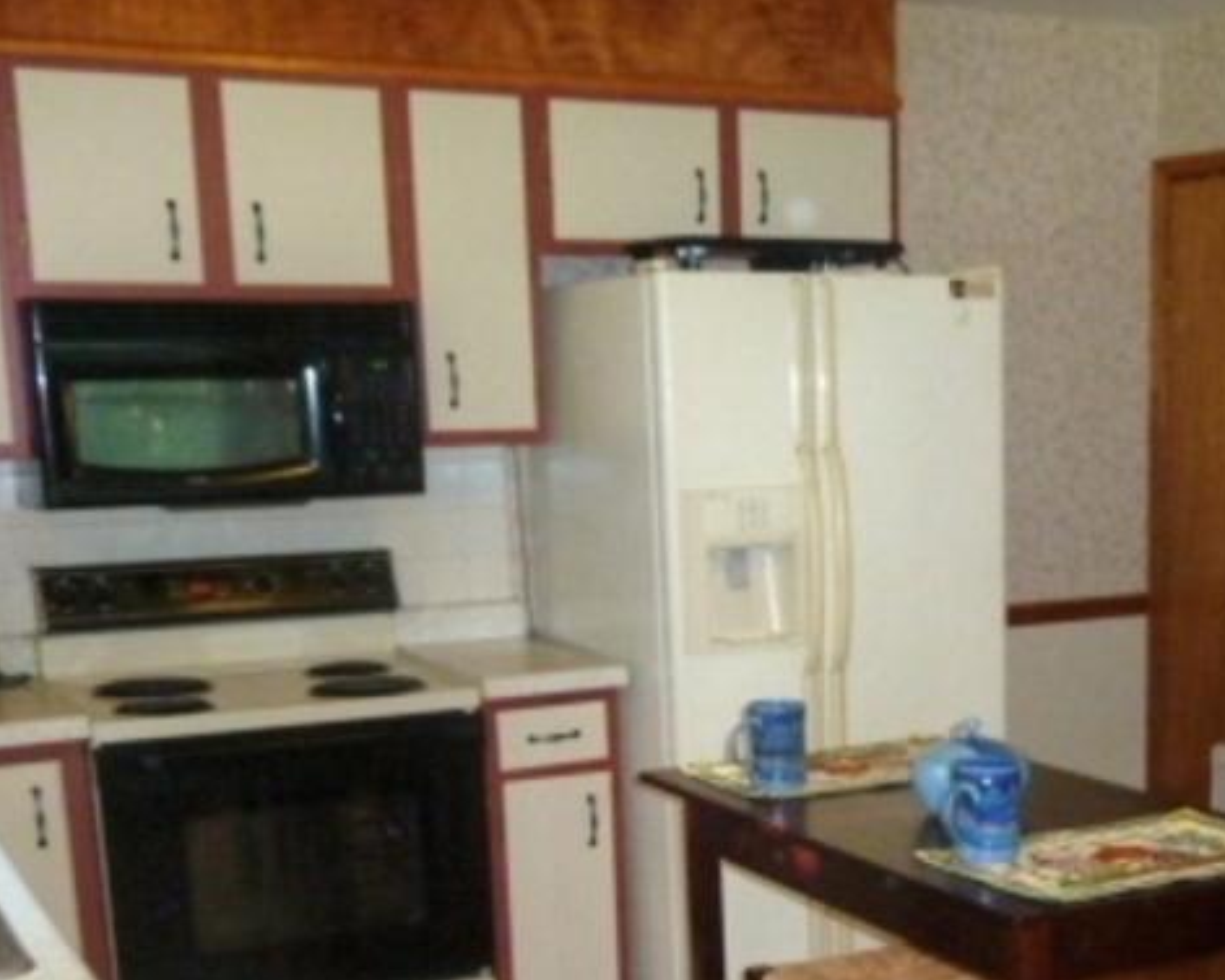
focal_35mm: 53
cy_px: 863
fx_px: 1922
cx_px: 949
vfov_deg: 27.7
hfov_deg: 34.4
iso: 320
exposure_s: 1/30
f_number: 3.3
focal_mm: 4.1
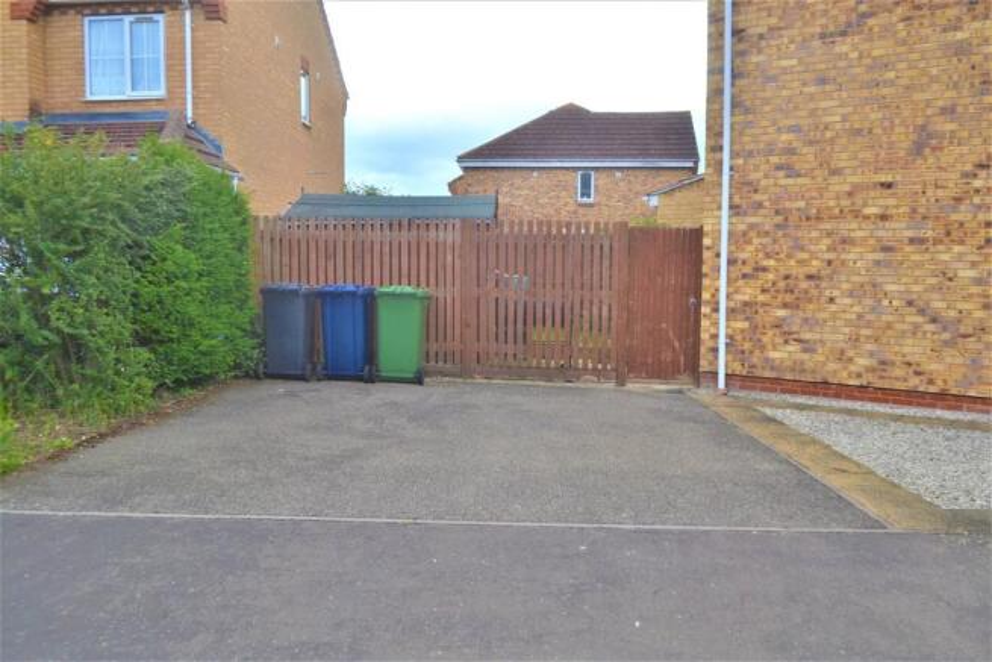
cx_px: 496
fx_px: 827
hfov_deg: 61.9
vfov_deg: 43.6
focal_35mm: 30
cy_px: 331
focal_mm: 20
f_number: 6.3
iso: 100
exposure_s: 1/200
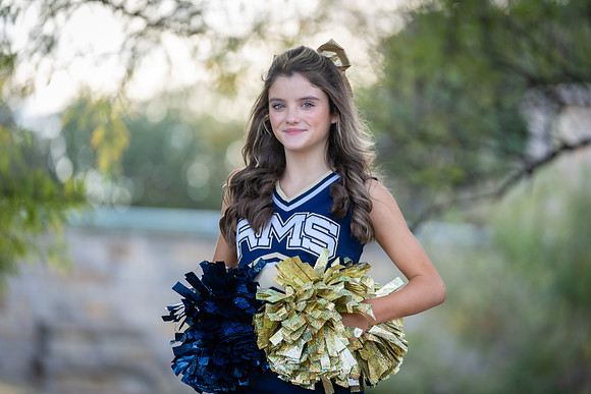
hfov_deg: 11.3
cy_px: 187
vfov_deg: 7.5
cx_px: 312
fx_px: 2989
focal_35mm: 182
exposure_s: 1/320
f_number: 2.8
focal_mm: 167
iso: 250
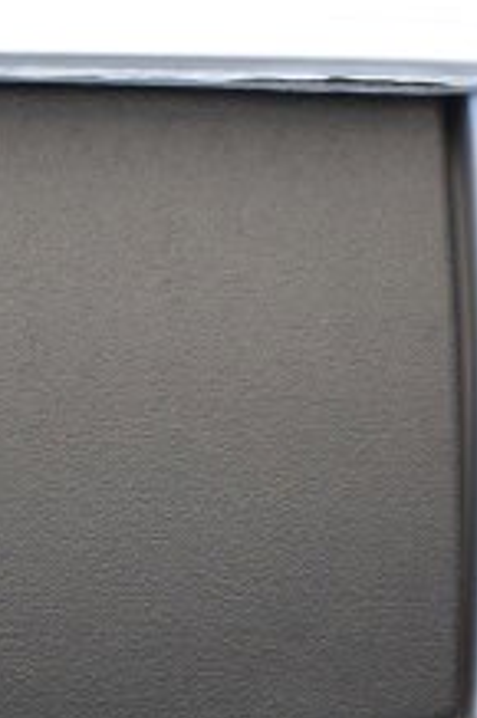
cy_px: 581
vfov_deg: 13.5
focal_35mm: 151
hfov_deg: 8.7
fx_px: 3006
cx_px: -405
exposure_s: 1/40
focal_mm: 24
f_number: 3.8
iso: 800
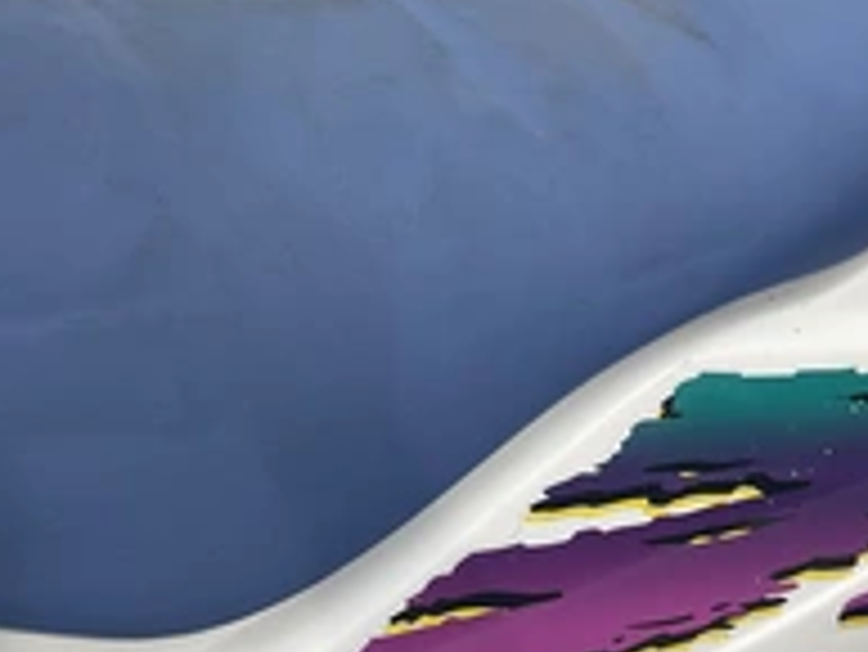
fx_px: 1505
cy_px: 265
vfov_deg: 24.4
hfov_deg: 32.1
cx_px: 387
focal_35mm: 60
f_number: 1.8
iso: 25
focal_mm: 3
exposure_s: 1/912
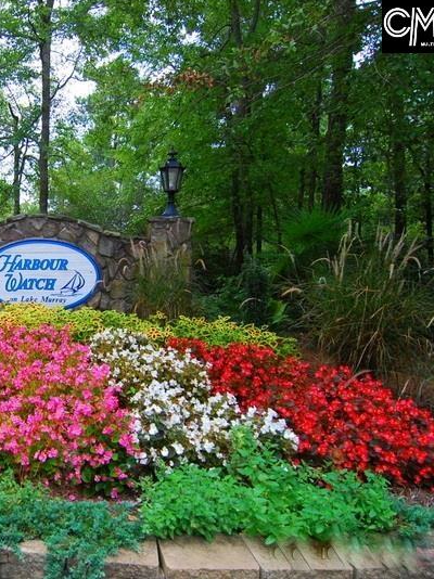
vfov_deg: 67.3
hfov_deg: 48.1
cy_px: 289
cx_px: 52
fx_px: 435
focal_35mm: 26
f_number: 4.5
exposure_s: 1/500
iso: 400
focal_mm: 12
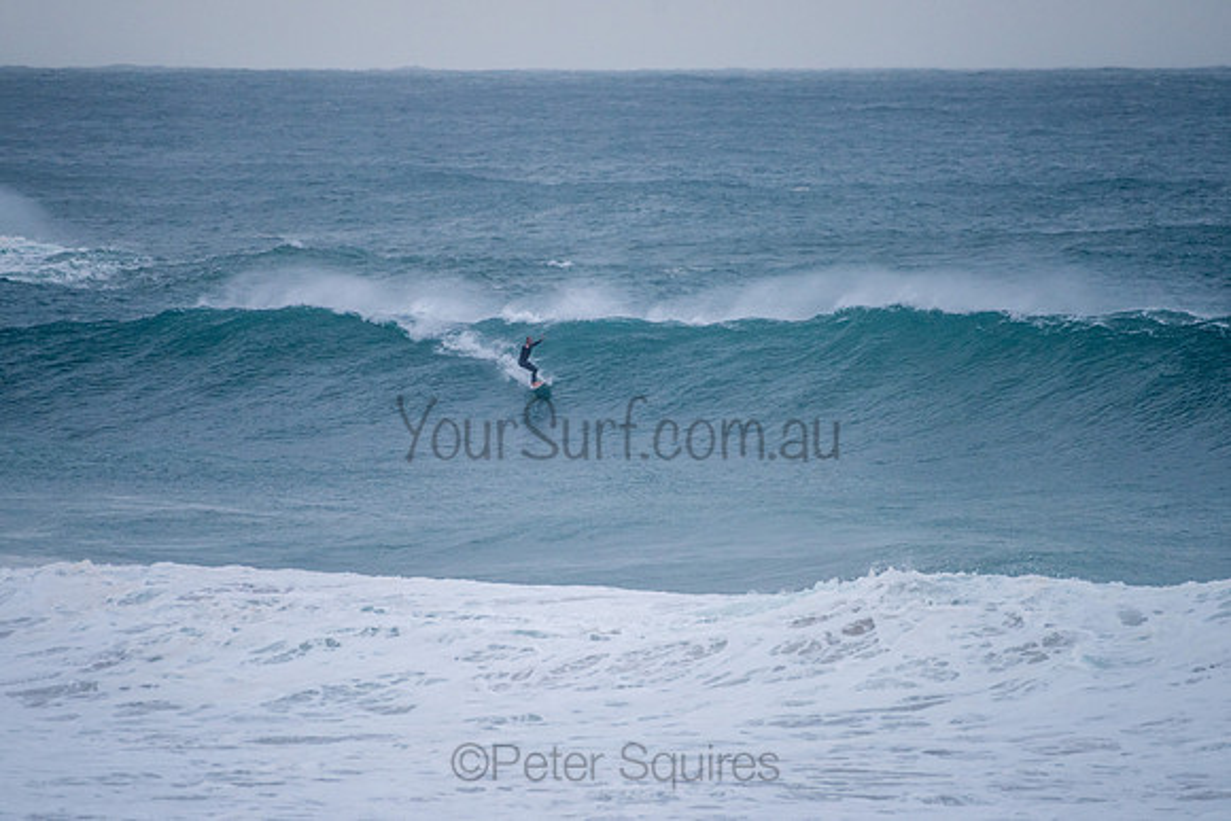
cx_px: 591
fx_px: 20972
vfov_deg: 2.2
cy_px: 379
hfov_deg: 3.4
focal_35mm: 613
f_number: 5.6
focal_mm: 500
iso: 560
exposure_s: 1/1250
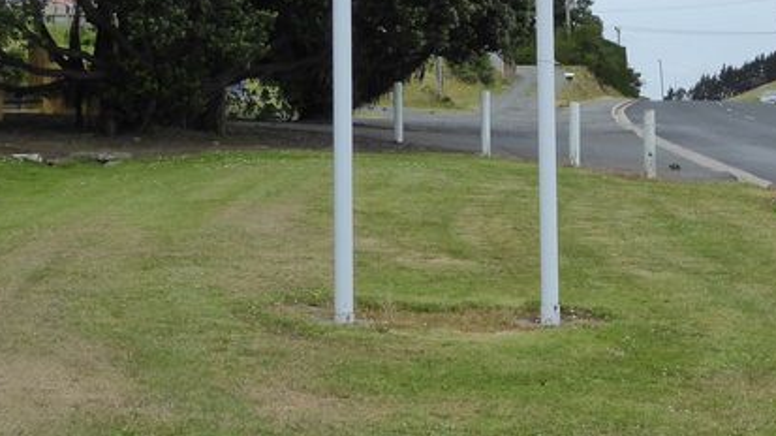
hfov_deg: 27.3
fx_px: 1563
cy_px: 70
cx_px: 622
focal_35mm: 76
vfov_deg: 15.7
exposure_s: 1/640
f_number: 4
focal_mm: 6.3
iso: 160
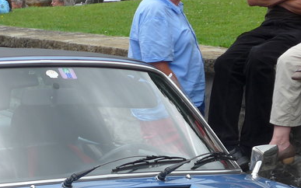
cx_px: 159
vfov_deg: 8.0
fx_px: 1321
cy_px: 291
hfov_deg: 13.0
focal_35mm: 161
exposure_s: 1/400
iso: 80
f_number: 3.2
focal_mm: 10.1
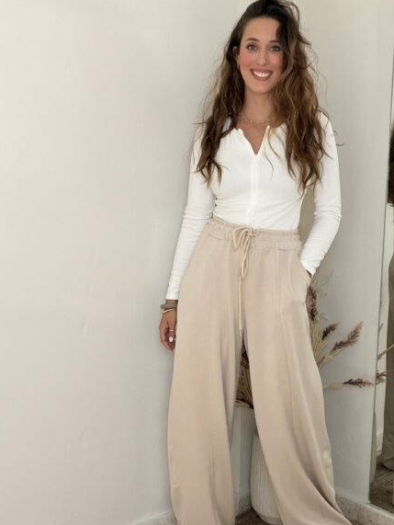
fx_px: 637
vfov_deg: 44.8
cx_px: 243
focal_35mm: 42
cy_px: 268
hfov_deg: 34.2
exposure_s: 1/60
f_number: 1.9
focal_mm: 2.71
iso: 80
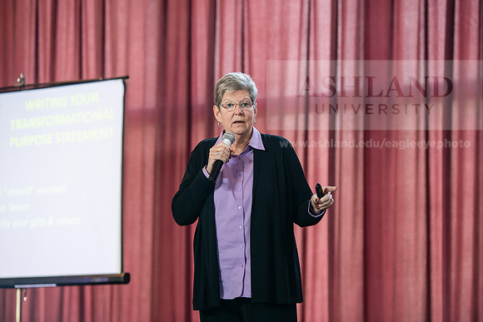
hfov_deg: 15.8
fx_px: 1744
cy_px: 161
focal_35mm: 130
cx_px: 242
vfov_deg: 10.6
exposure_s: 1/200
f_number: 3.2
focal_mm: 130
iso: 1600
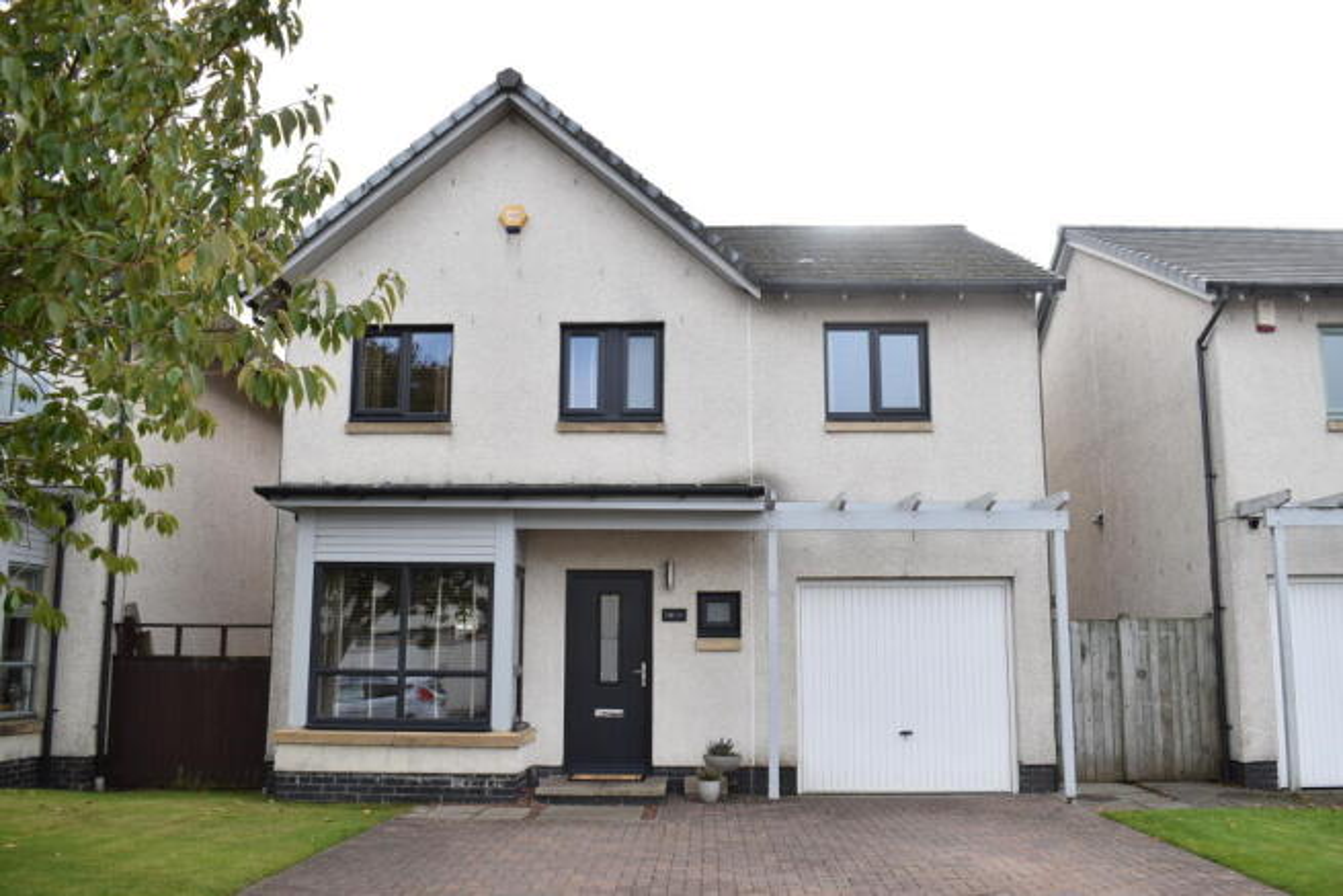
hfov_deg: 57.2
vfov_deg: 40.0
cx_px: 672
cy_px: 448
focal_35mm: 33
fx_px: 1231
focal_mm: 22
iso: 200
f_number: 6.3
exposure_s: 1/250
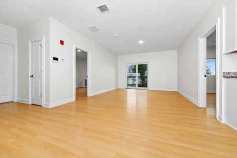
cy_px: 79
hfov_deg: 104.3
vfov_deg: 81.2
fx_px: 92
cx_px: 118
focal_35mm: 14
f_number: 5.6
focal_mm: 14
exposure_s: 1/100
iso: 400
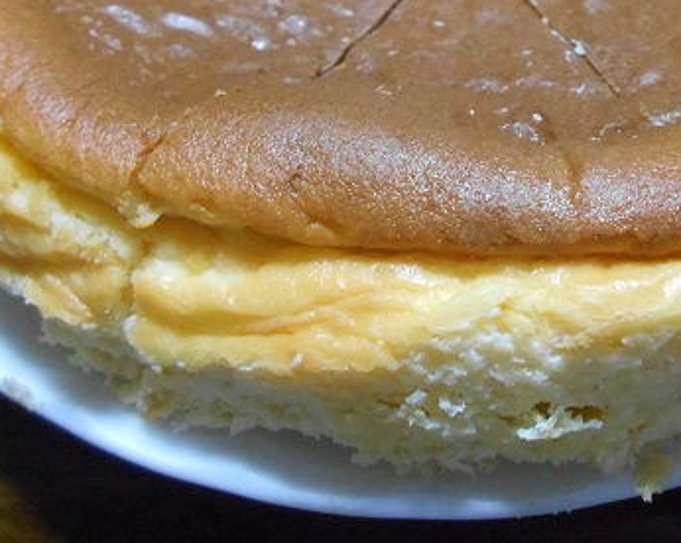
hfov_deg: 39.1
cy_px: 87
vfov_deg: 31.0
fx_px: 946
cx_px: 451
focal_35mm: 47
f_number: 3.4
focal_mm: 4.7
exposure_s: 1/20
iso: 800
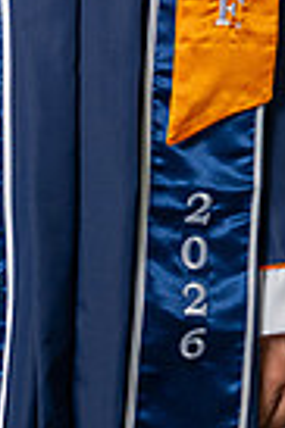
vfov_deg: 7.9
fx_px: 3059
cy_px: -161
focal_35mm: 257
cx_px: -7
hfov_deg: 5.3
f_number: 3.5
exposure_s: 1/200
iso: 200
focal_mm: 48
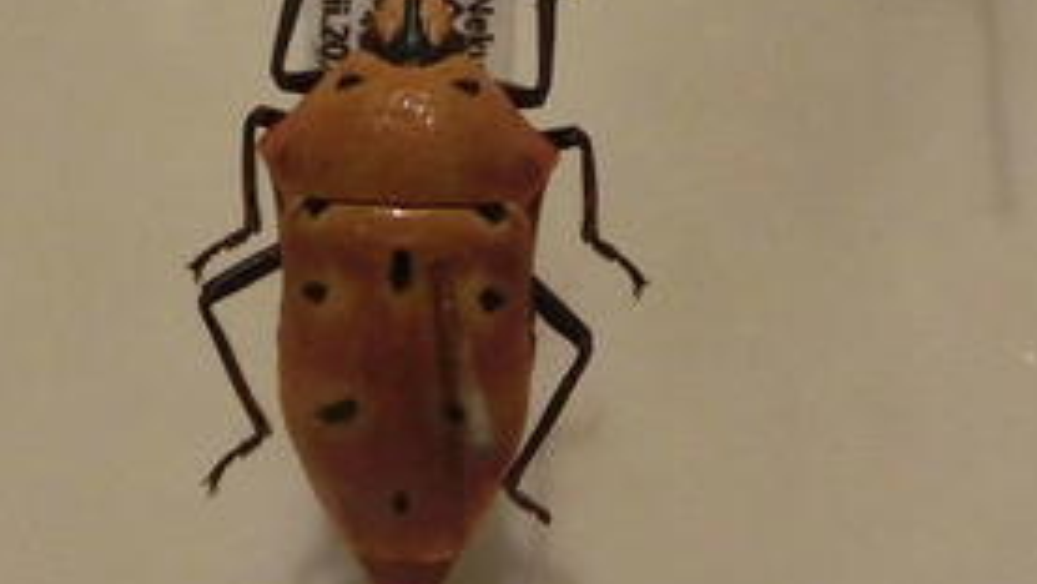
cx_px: 584
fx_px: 2420
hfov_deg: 24.2
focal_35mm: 88
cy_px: 176
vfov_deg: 13.7
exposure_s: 1/60
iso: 800
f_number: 3
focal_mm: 5
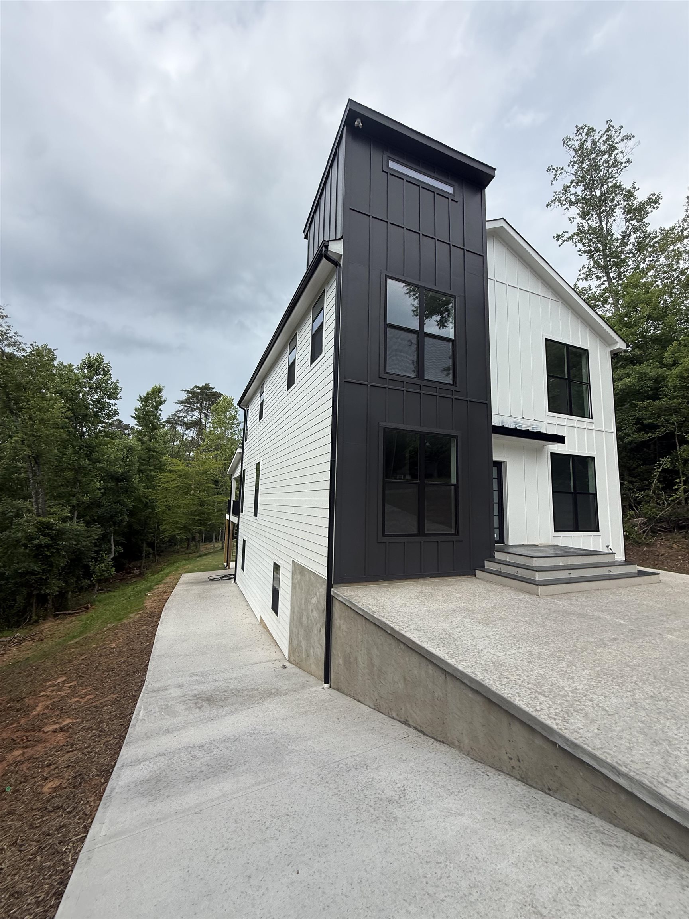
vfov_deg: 102.1
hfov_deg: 85.7
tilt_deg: +8.5
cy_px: 460
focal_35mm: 14
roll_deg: -1.3
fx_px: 372
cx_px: 344
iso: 50
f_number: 2.2
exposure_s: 1/1259
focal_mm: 2.22
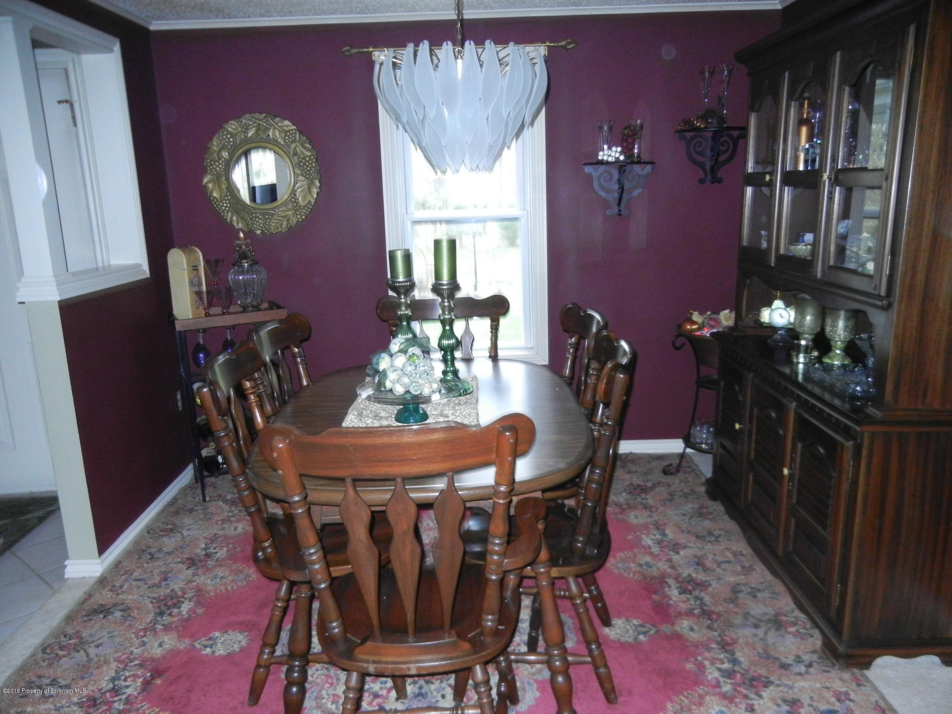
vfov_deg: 46.8
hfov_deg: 60.0
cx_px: 476
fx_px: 825
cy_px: 357
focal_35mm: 30
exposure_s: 1/30
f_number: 3.5
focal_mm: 5.4
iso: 647
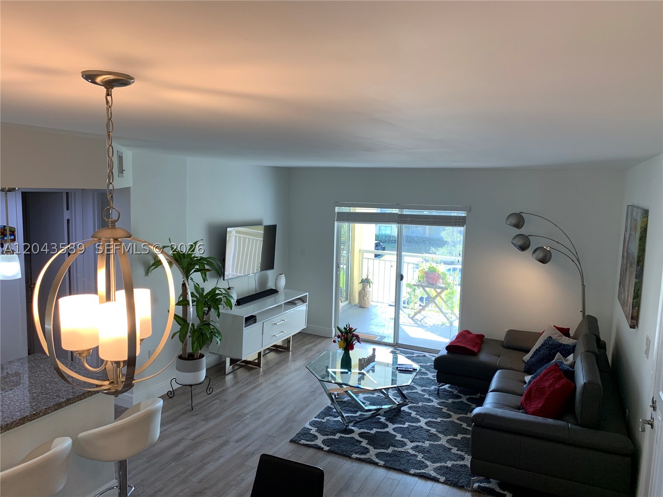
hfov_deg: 67.3
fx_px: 498
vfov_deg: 53.1
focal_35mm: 26
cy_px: 248
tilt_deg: -5.5
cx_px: 332
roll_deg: -2.5
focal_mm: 4.25
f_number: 1.8
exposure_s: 1/120
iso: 80
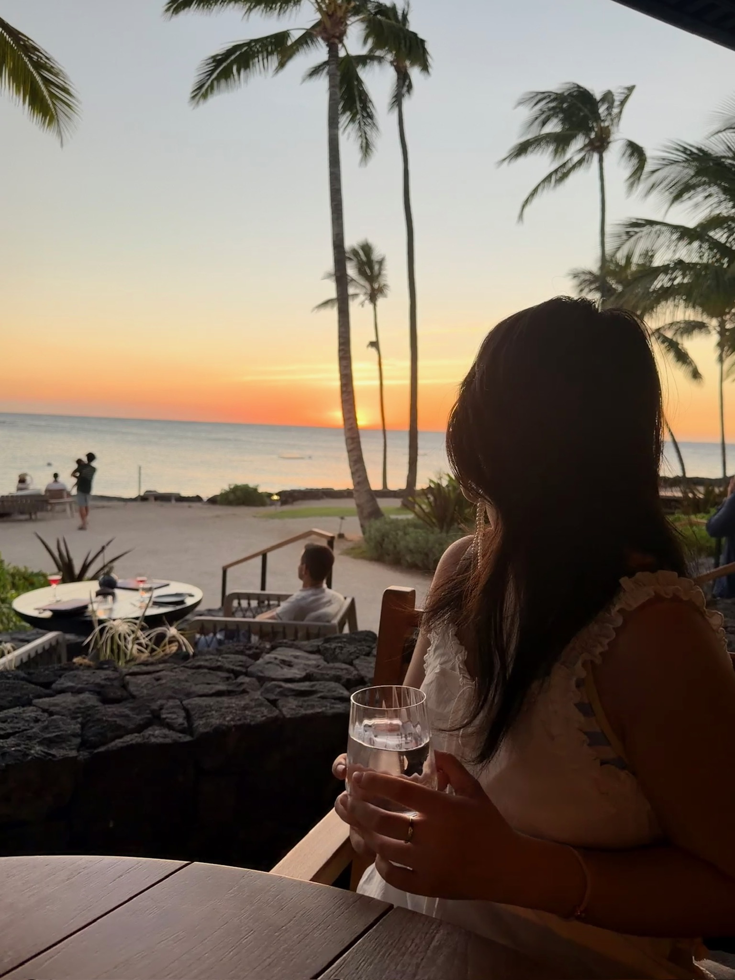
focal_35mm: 24
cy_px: 490
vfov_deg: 71.6
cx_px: 368
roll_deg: -2.2
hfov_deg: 56.8
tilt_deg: -4.5
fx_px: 679
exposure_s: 1/445
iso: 80
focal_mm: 6.76
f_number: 1.78
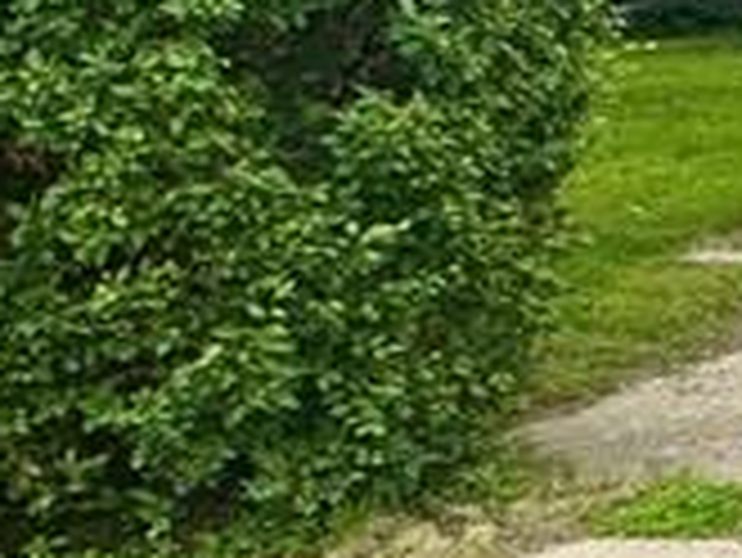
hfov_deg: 12.3
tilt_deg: -10.6
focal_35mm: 87
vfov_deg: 17.0
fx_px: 1866
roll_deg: -0.9
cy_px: 194
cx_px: 2100
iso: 40
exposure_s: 1/836
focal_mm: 2.22
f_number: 2.2
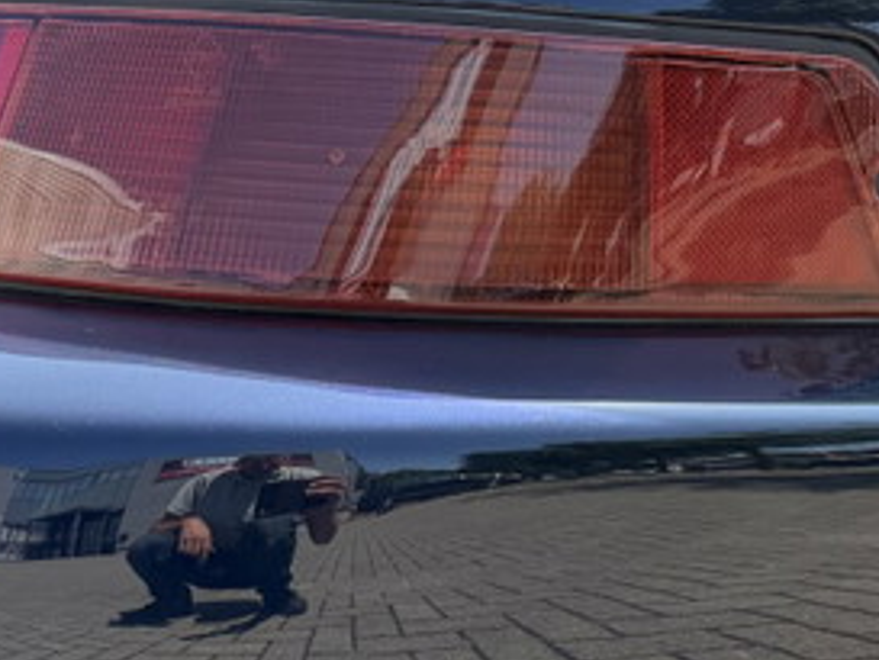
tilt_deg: -8.3
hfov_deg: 21.0
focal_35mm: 90
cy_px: 457
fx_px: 2286
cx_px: 882
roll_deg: -0.4
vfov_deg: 16.4
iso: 100
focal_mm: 6.76
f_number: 1.78
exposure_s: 1/1314
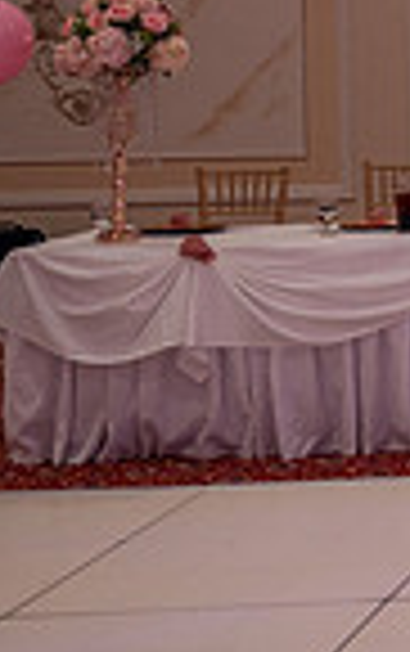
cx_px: 1036
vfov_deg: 20.7
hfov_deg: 11.0
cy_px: 65
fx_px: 1747
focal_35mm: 98
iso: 320
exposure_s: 1/200
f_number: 2.8
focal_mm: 24
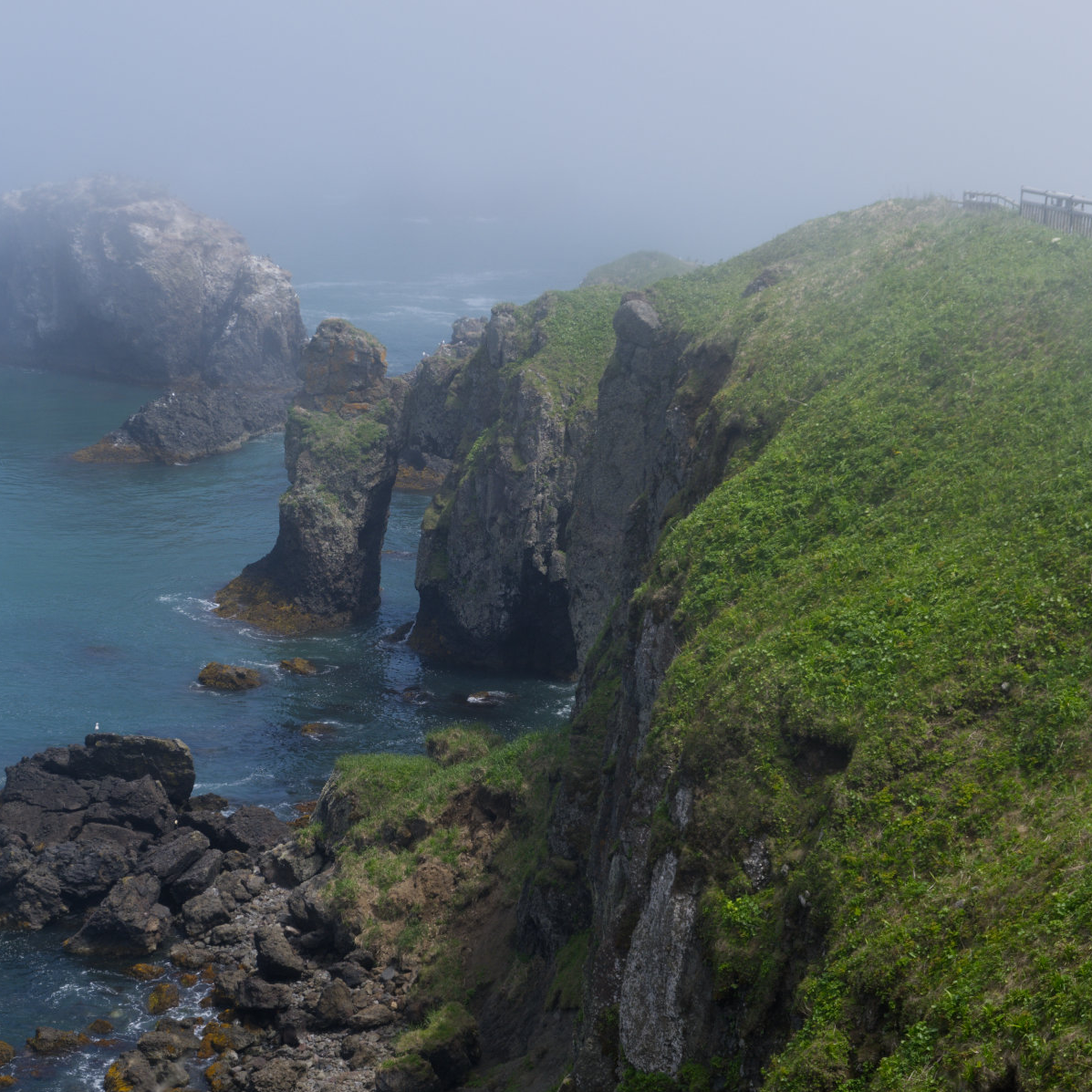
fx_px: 2463
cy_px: 546
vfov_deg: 25.0
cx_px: 436
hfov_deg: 25.0
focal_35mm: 69
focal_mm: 35.8
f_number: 5.6
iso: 125
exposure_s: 1/450
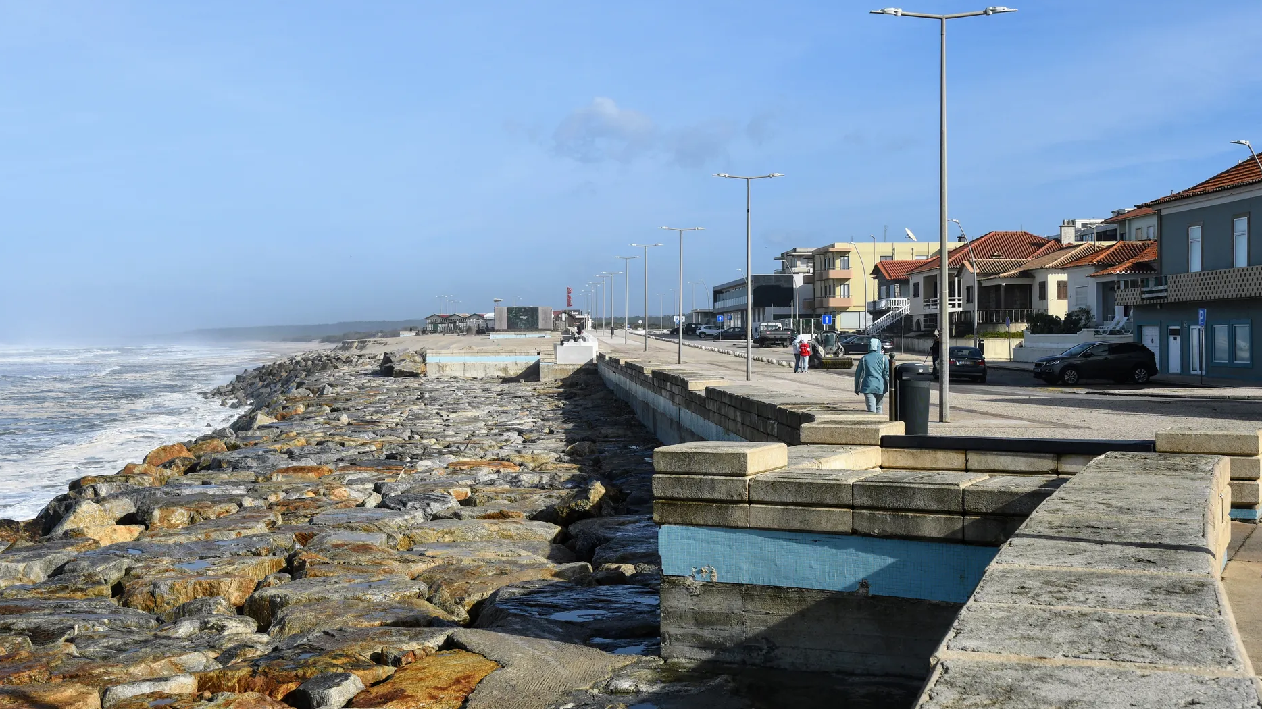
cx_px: 622
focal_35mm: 42
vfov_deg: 28.3
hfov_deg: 48.4
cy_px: 317
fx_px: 1405
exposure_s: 1/400
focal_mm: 26
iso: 100
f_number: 8
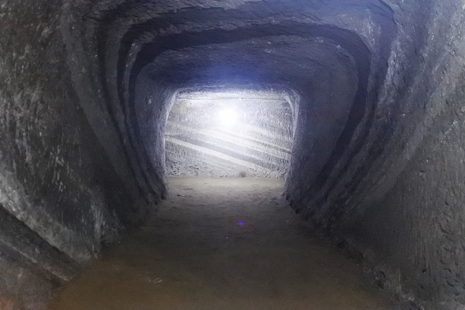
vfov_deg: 47.9
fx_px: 349
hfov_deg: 67.4
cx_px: 232
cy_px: 155
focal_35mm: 27
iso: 6400
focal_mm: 10
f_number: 3.5
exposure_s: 1/10
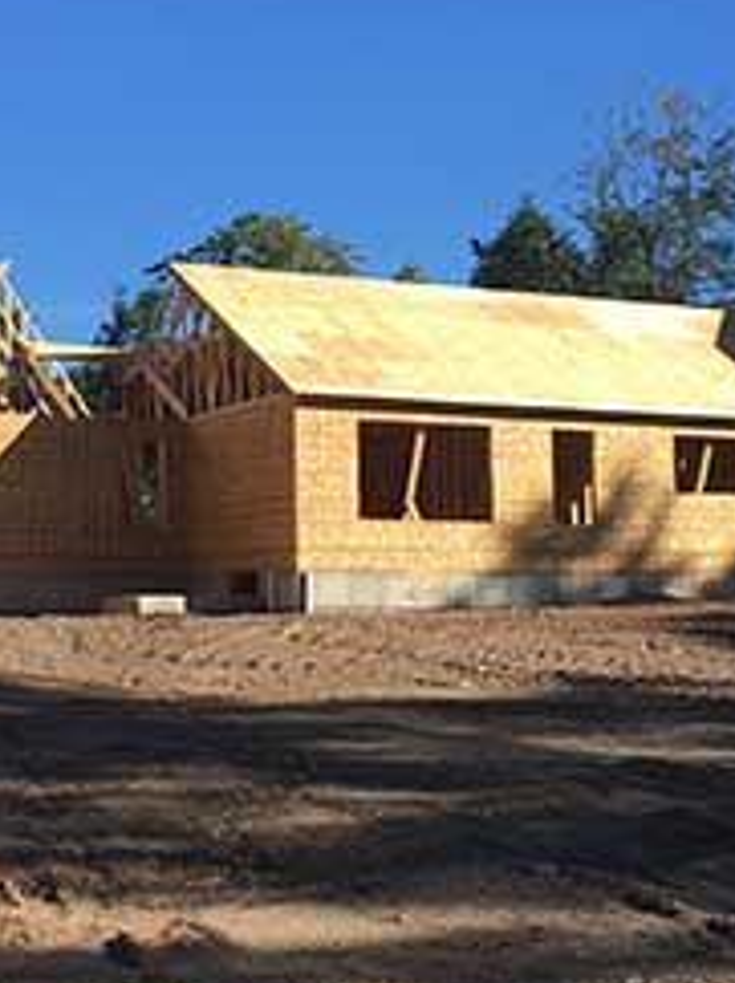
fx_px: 1815
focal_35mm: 64
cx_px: 294
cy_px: 492
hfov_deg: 22.9
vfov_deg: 30.3
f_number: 2.2
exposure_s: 1/962
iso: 25
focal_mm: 4.15
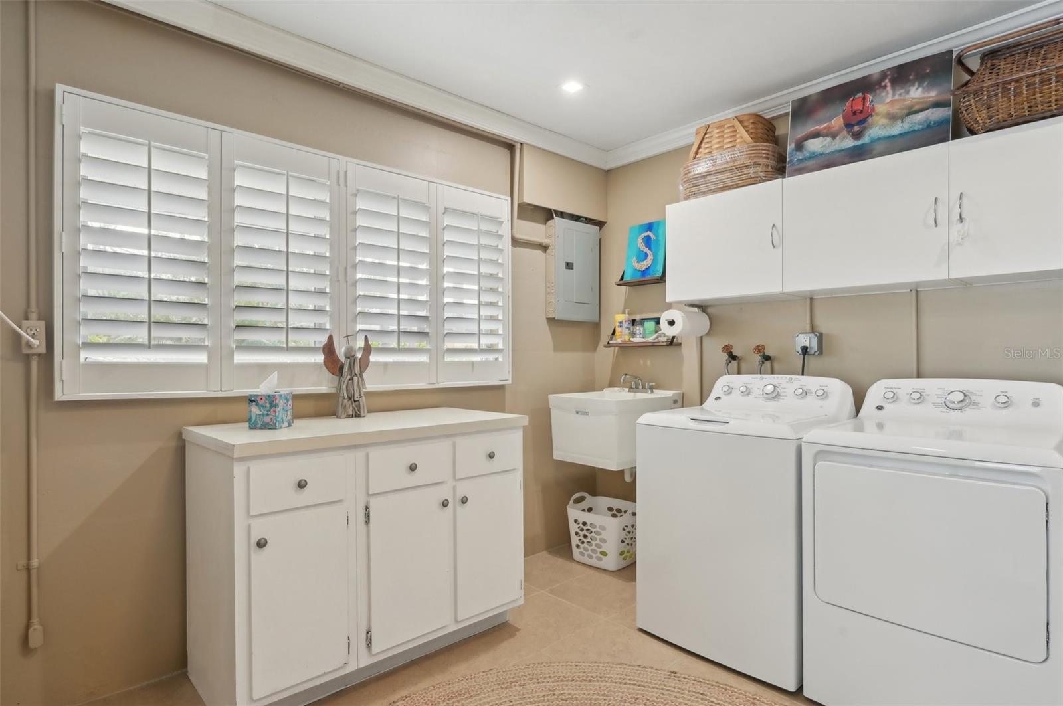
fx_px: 560
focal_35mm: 19
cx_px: 532
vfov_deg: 64.4
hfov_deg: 87.0
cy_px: 353
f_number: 8
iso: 400
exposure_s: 1/15
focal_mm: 19
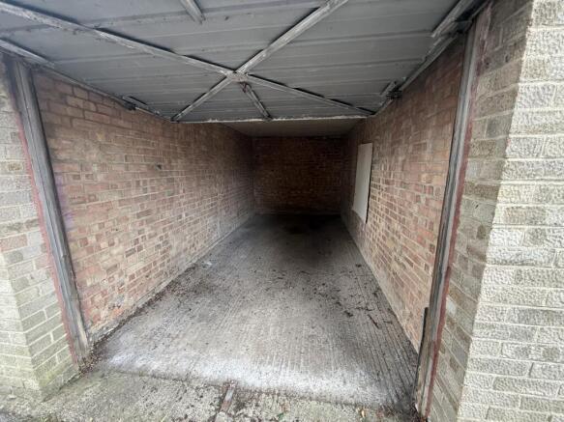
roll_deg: +0.2
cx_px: 282
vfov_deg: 85.7
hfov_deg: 102.1
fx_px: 228
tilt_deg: -11.3
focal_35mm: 14
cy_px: 211
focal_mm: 2.22
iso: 200
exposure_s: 1/99
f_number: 2.2
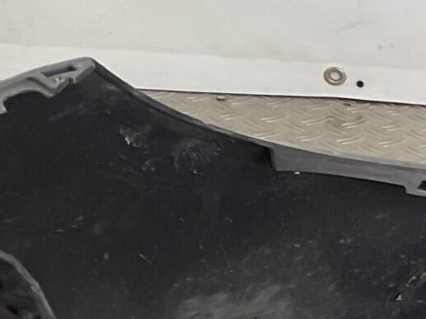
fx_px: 1772
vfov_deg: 10.2
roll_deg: -10.4
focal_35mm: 144
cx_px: 772
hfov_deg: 12.5
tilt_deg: -27.0
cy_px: 311
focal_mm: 3
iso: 25
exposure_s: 1/120
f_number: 1.8
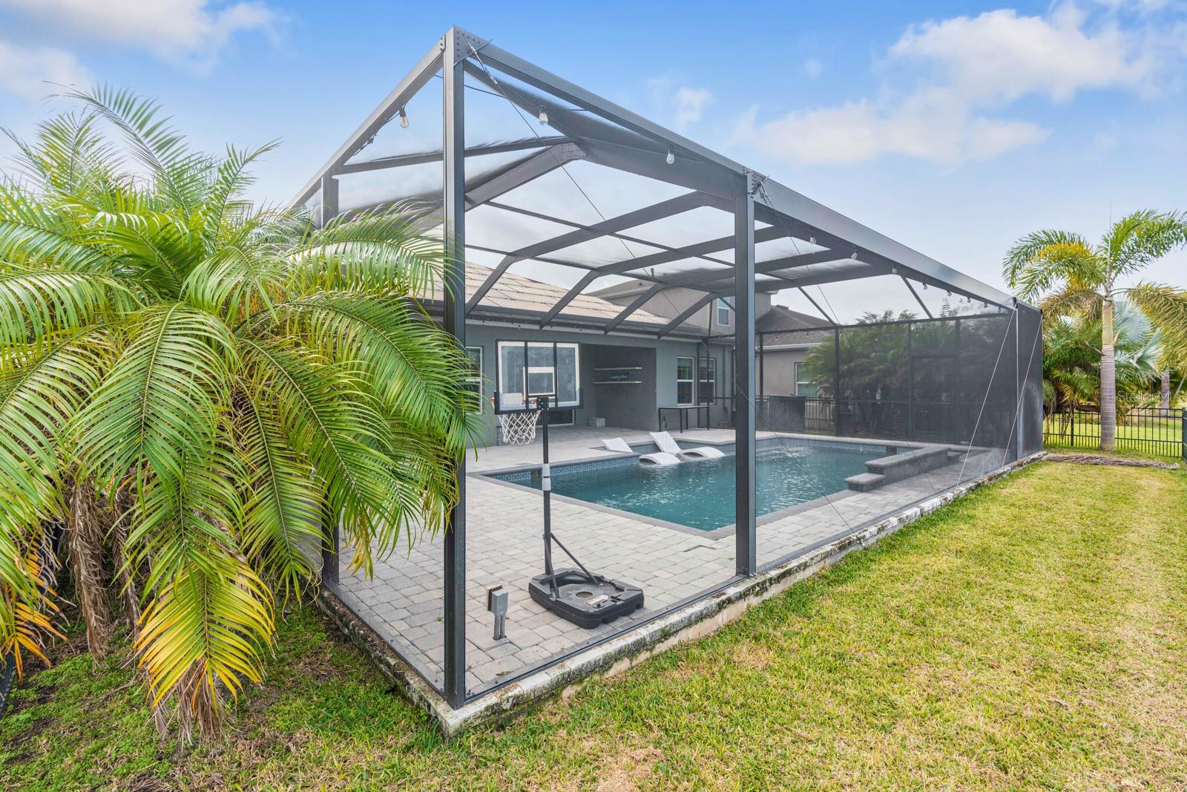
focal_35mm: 16
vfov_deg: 73.8
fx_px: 528
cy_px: 396
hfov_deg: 96.7
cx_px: 594
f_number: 8
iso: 250
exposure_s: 1/125
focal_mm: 16
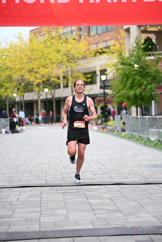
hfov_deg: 15.0
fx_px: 614
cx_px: 81
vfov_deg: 22.4
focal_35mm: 91
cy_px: 121
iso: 1600
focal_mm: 91
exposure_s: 1/1250
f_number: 2.8
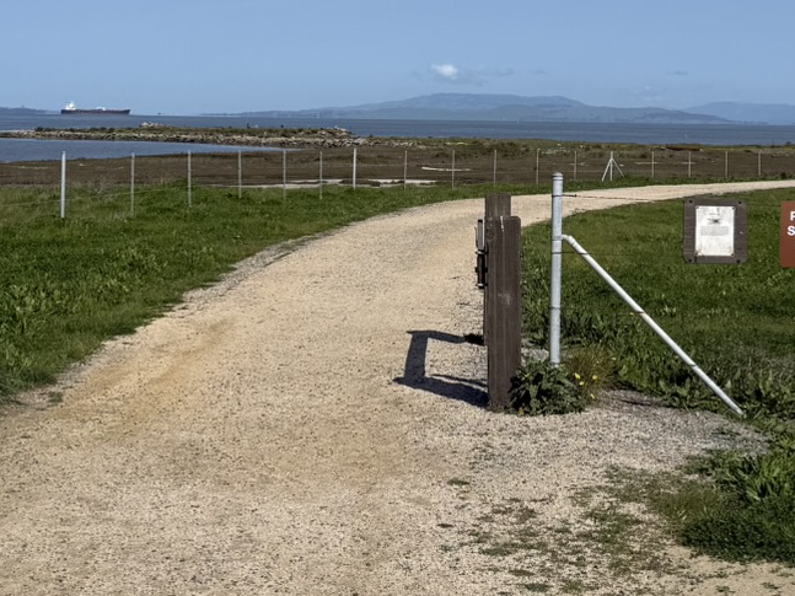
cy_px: 159
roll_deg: -0.4
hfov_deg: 25.6
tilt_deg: -2.0
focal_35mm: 76
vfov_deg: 19.3
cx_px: 488
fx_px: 1745
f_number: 1.78
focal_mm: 6.76
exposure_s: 1/9091
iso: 80
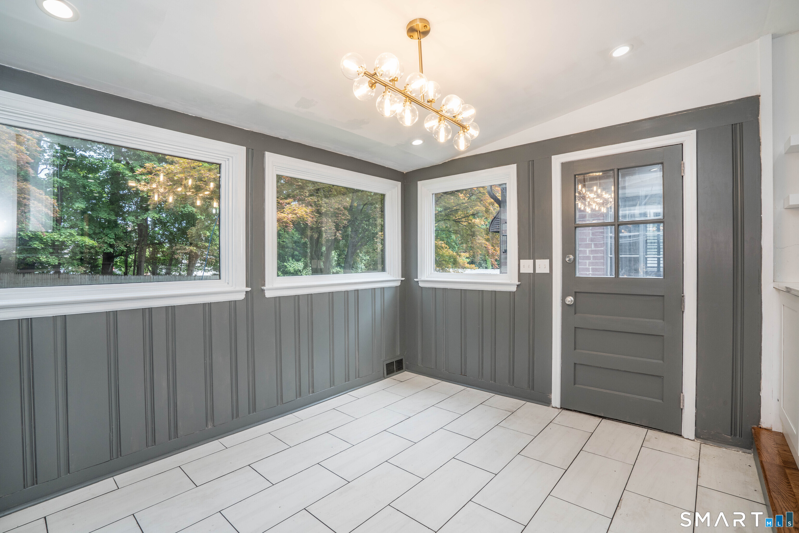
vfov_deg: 73.8
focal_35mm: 16
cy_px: 266
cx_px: 400
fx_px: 355
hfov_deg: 96.7
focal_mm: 16
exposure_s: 1/30
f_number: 11
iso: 400
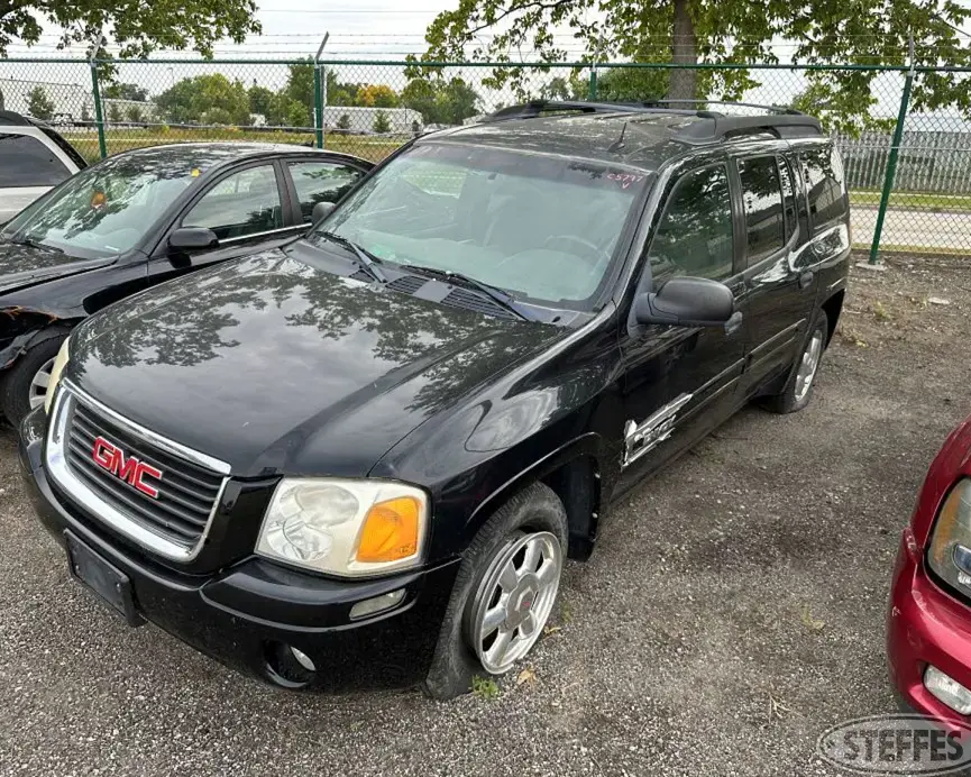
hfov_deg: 66.0
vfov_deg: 54.9
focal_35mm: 26
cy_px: 386
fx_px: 747
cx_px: 476
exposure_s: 1/999
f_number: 1.78
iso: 80
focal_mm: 6.86
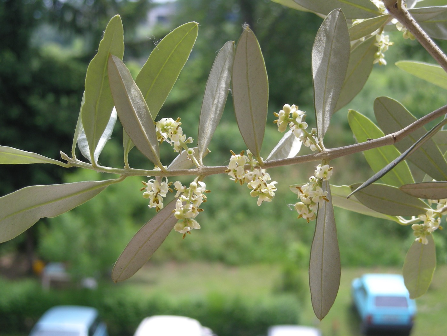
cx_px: 224
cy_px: 168
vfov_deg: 19.4
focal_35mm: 76
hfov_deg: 25.7
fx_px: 981
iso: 50
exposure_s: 1/208
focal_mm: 12.3
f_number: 3.9
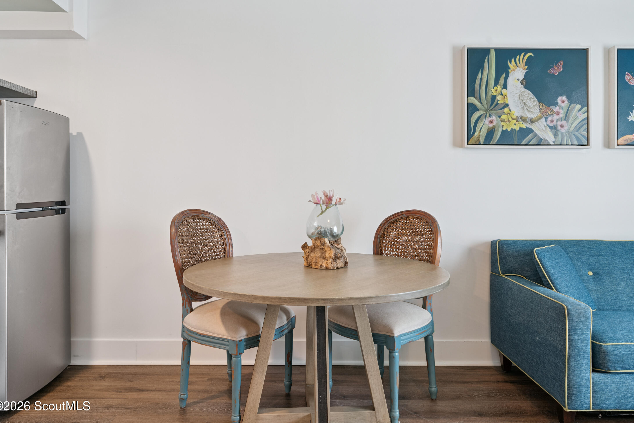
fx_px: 458
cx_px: 322
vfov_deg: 49.5
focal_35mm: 26
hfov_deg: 69.4
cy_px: 206
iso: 250
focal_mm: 25
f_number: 8
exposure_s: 1/3
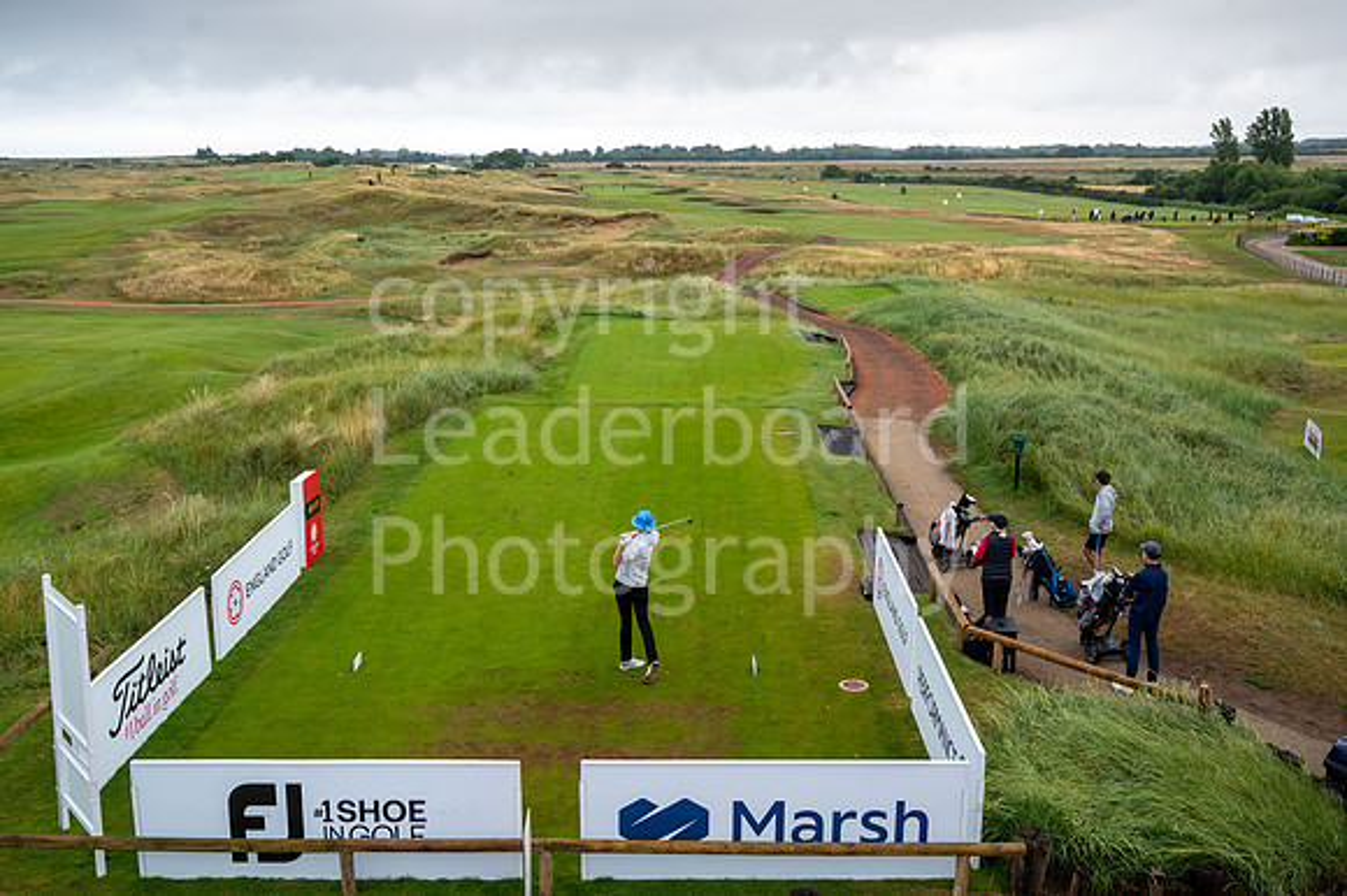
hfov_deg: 55.8
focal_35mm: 34
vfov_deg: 38.8
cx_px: 674
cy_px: 448
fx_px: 1271
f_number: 5
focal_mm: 34
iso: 320
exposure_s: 1/320
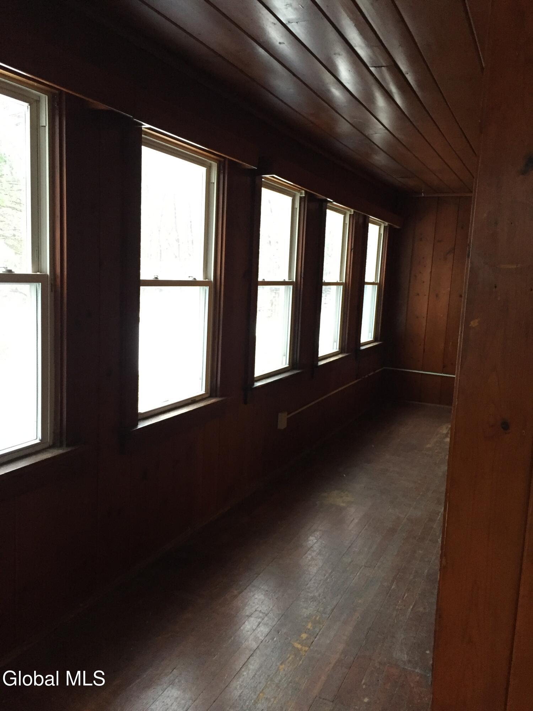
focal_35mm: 29
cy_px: 356
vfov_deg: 61.7
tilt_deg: -5.9
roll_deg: -3.4
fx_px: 595
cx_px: 266
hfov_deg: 48.2
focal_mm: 4.15
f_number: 2.2
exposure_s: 1/30
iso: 250
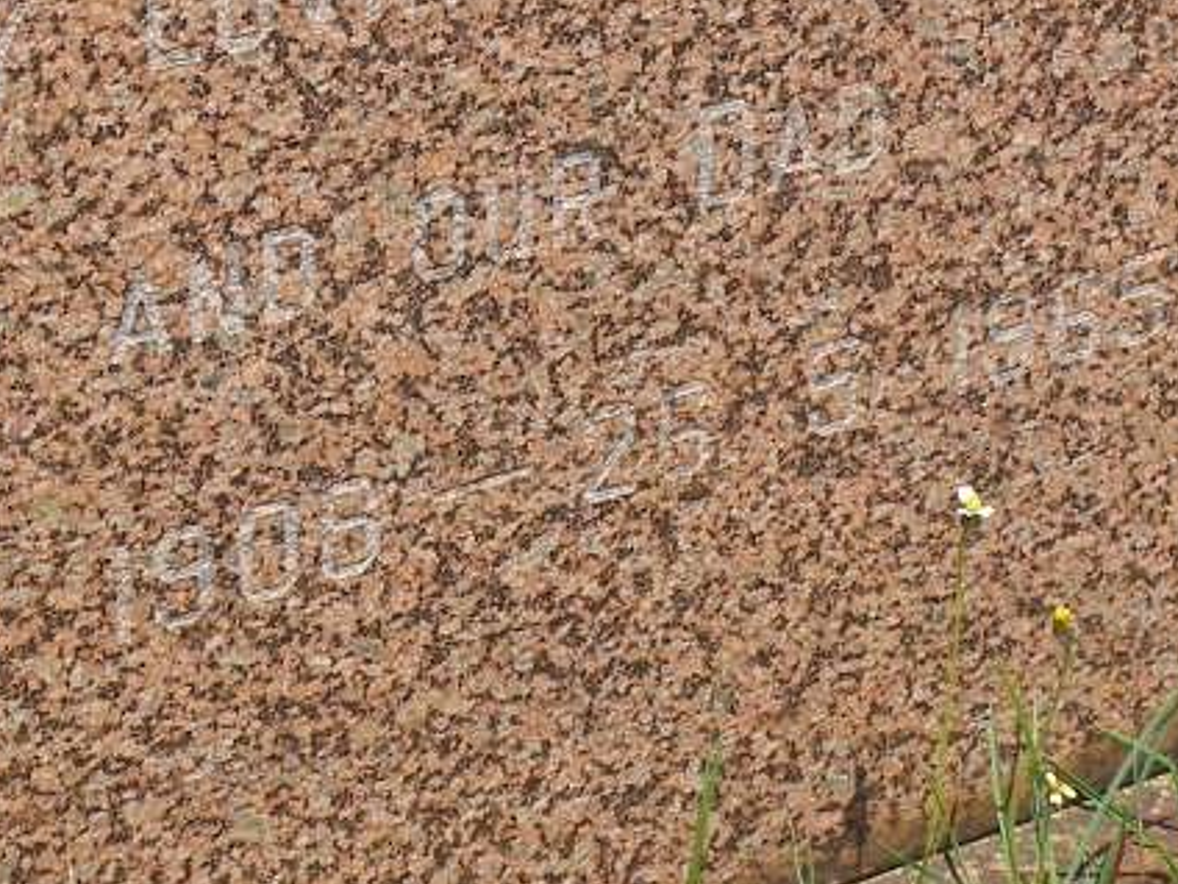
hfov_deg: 13.4
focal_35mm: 147
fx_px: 5002
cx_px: 433
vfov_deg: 10.0
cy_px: 25
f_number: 5
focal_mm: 9.2
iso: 64
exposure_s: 1/250
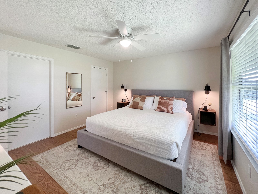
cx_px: 129
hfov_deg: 106.2
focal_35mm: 13
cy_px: 97
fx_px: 97
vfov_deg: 89.9
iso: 200
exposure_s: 1/120
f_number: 1.8
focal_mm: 1.57
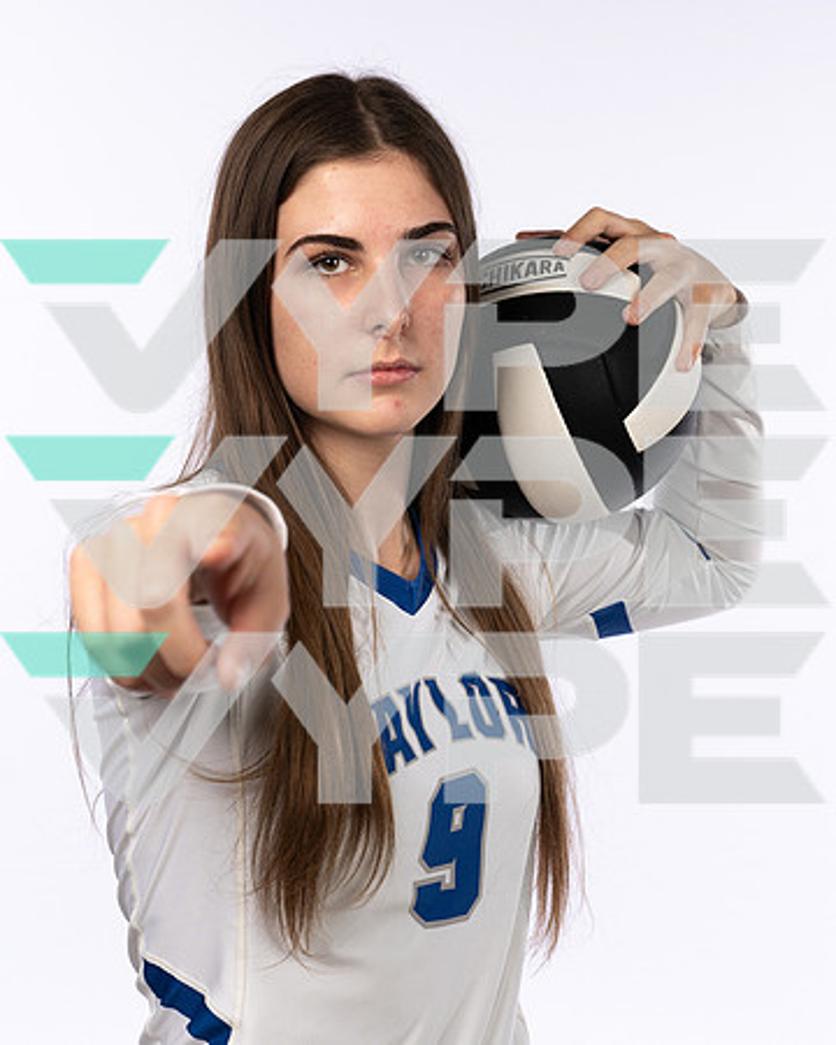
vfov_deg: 20.3
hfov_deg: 16.3
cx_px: 374
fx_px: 2922
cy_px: 523
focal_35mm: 94
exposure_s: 1/250
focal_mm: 67
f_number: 7.1
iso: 200
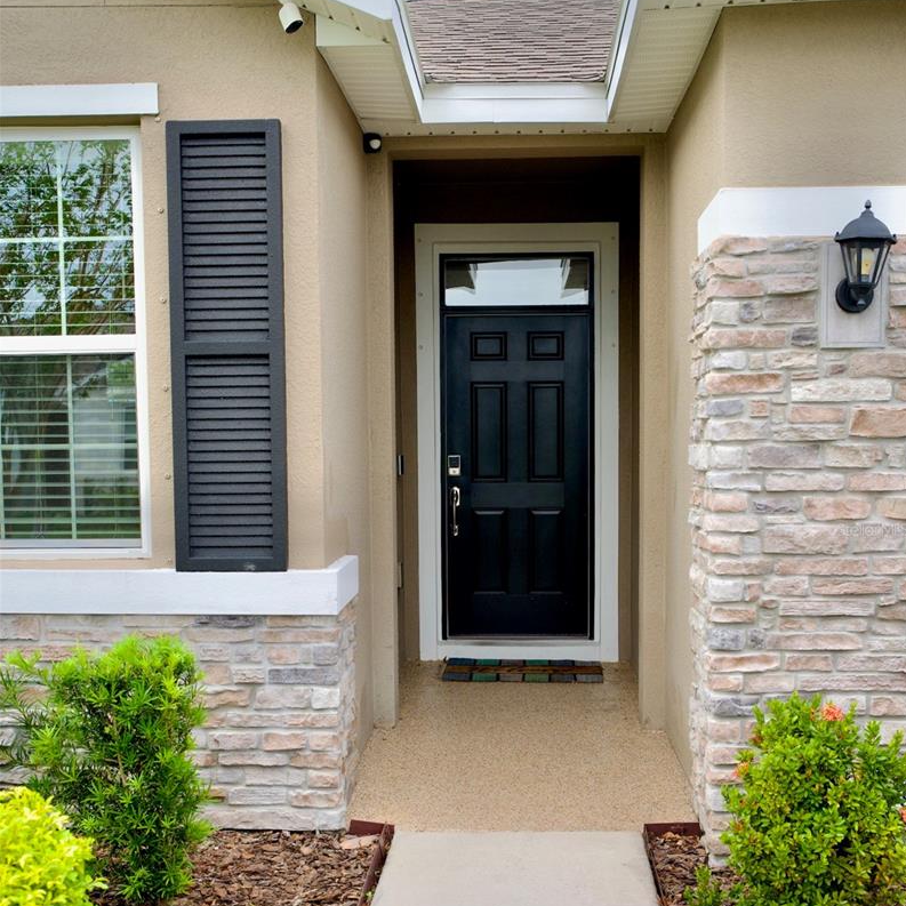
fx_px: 1333
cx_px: 456
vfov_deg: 37.5
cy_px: 529
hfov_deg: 37.6
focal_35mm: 45
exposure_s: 1/1000
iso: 250
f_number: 4
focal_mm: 35
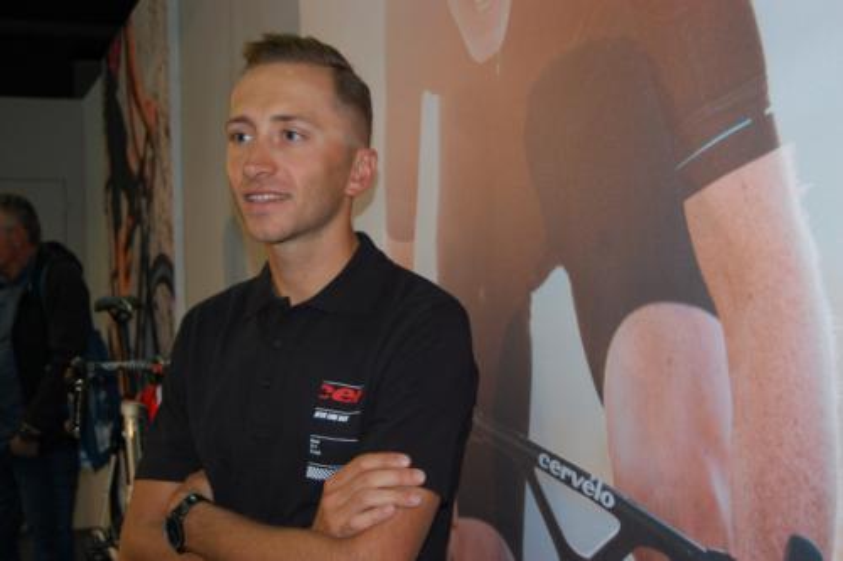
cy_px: 280
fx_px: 1194
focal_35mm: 51
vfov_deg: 26.5
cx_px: 422
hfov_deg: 38.9
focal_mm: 34
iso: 400
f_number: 4.5
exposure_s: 1/60
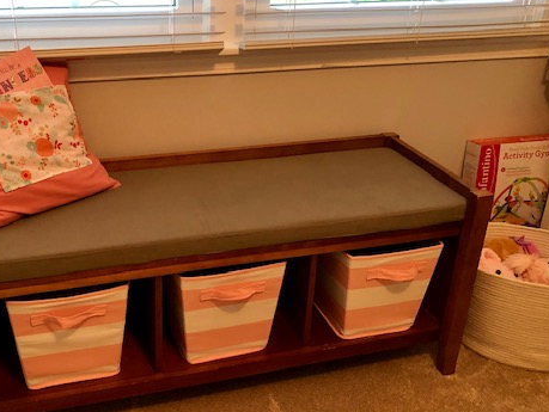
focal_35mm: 39
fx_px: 619
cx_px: 200
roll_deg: -1.4
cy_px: 173
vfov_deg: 36.8
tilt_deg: -25.1
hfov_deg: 47.3
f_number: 1.8
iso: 80
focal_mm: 3.99
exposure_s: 1/15
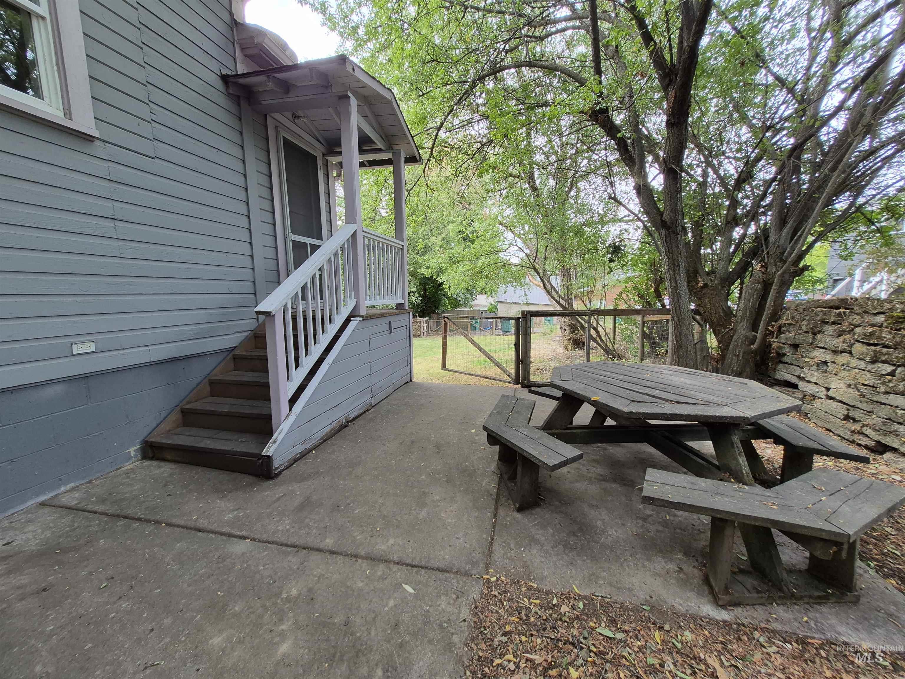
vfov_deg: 89.9
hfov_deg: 106.2
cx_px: 452
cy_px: 340
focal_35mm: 13
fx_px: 340
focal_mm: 1.74
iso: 50
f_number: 2.2
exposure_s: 1/120
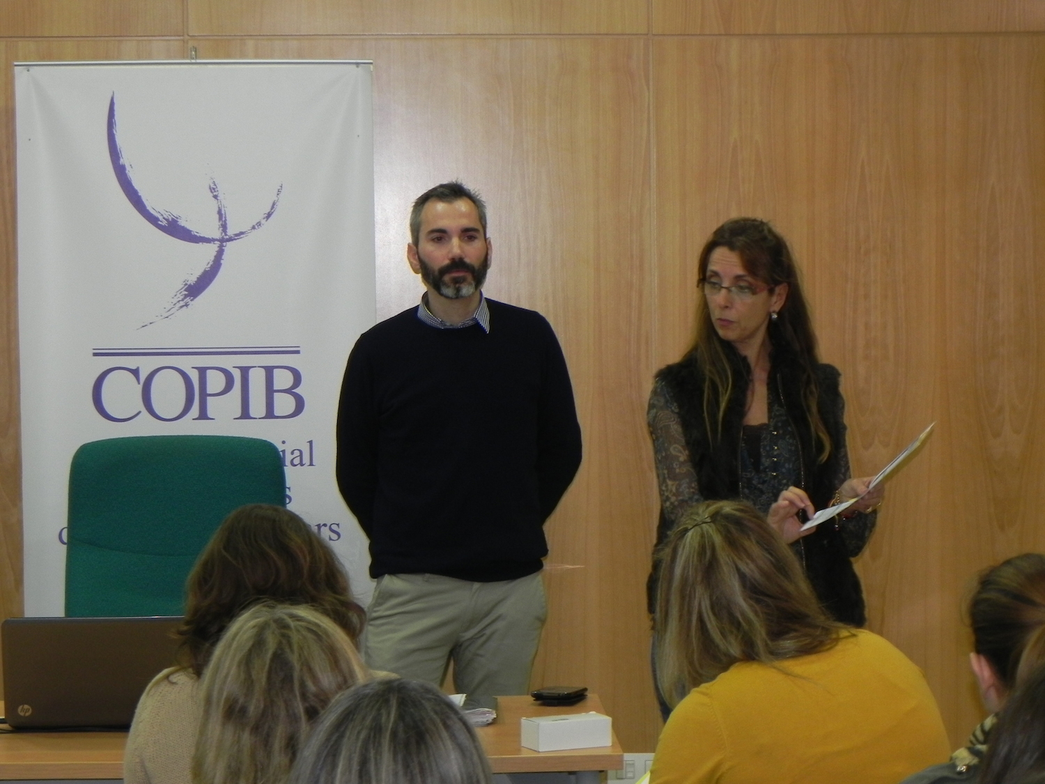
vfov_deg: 12.7
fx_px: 3532
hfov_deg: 16.8
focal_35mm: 117
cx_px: 522
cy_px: 392
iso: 200
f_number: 4
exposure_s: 1/30
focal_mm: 20.8
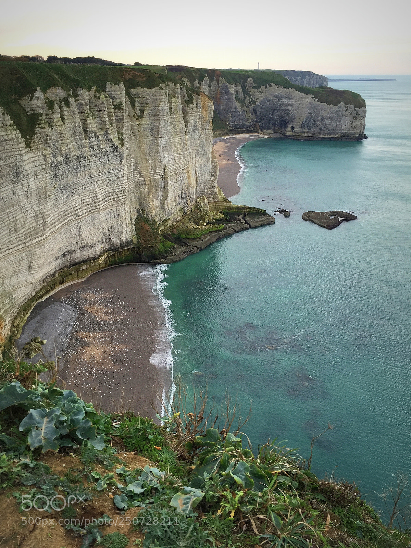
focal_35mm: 29
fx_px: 459
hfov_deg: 48.2
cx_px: 206
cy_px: 274
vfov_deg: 61.7
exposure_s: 1/100
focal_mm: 4.15
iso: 32
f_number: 2.2
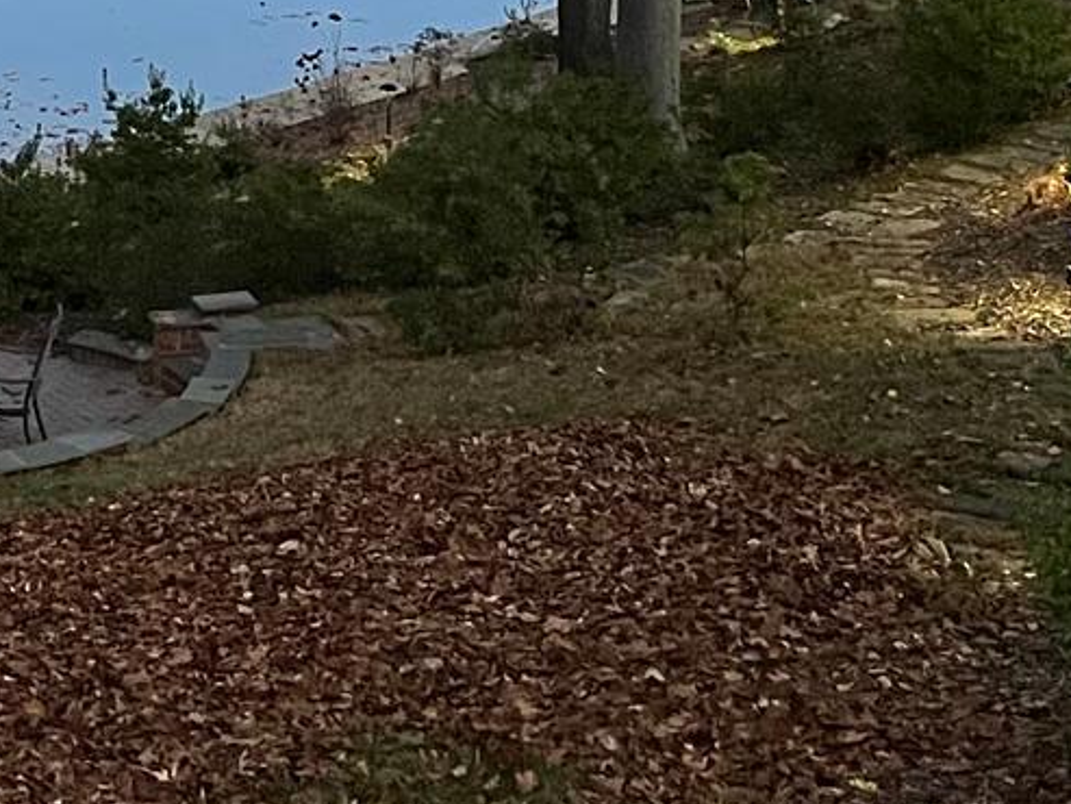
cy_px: -850
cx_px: 54
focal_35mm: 108
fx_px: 3342
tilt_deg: +0.1
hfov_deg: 17.9
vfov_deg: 12.1
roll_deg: -0.6
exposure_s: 1/30
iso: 640
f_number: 1.6
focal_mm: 5.1
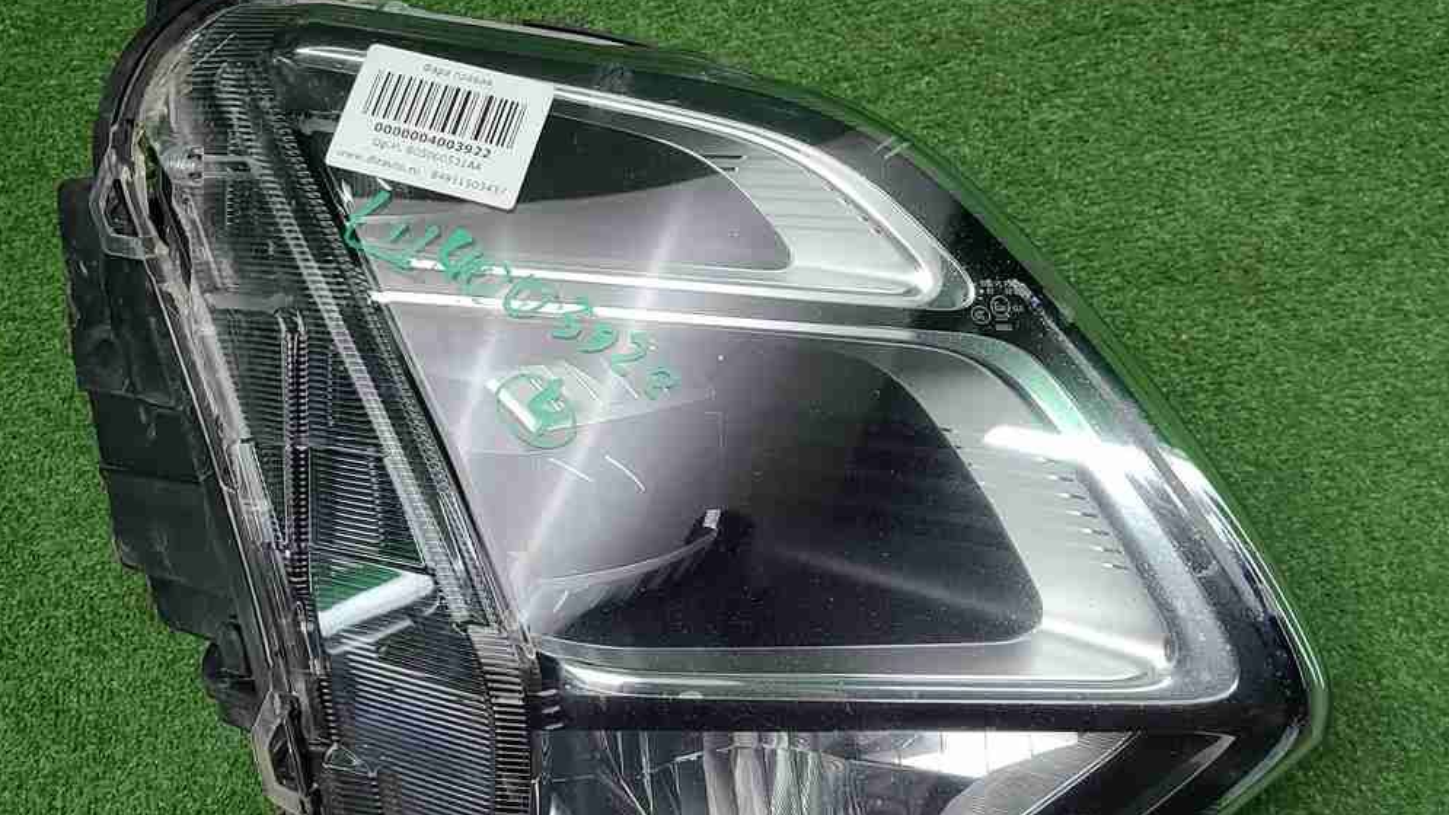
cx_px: 751
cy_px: 441
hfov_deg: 49.4
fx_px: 1576
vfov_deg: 29.0
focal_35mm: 41
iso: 72
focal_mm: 5.4
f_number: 1.8
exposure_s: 1/50
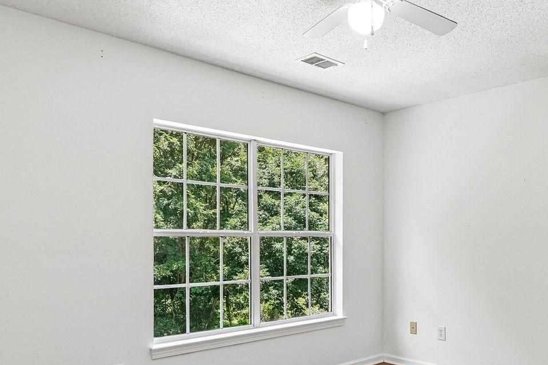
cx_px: 320
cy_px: 242
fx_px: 487
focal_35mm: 32
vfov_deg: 40.6
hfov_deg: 58.4
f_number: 8
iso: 320
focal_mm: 10
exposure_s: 1/30
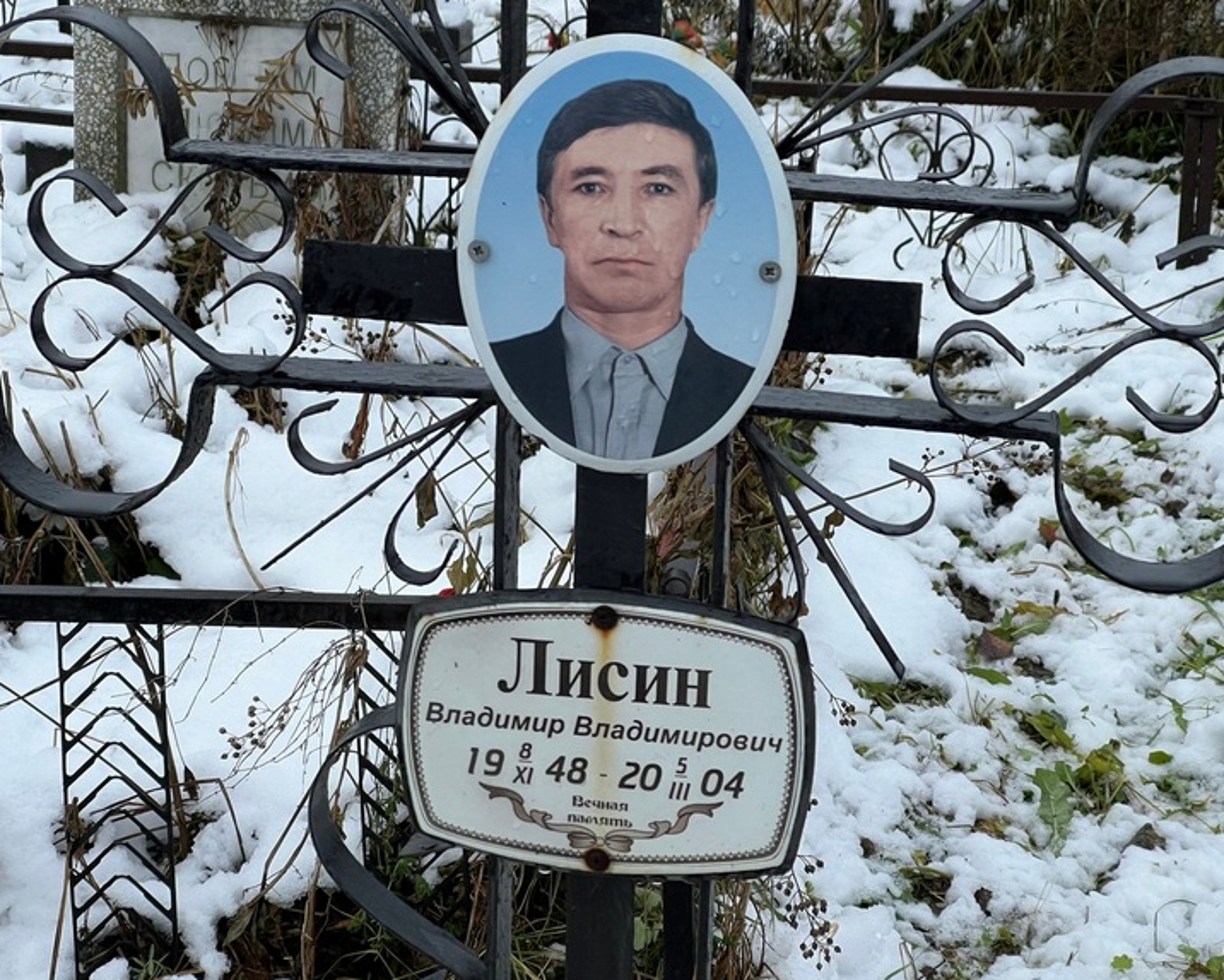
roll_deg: -0.8
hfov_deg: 22.7
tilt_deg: -17.2
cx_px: 619
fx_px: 3043
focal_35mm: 84
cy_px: 477
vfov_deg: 18.3
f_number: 2.8
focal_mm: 9
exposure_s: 1/99
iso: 50
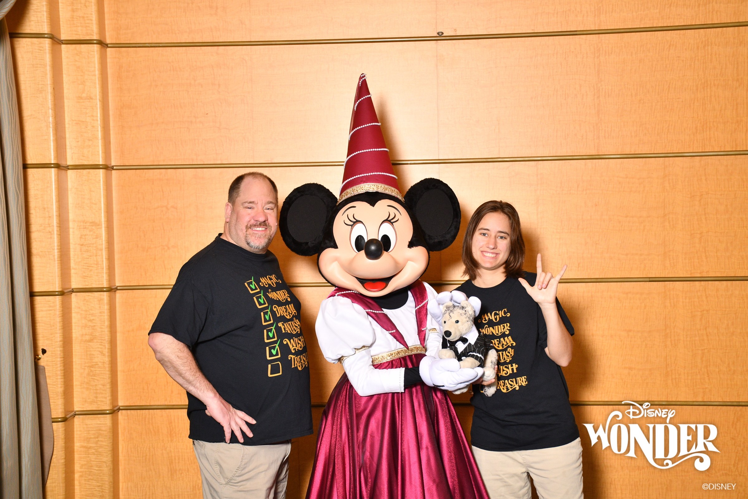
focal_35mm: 60
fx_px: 1247
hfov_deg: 33.4
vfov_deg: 22.6
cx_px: 374
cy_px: 250
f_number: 5.6
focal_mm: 40
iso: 640
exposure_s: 1/125
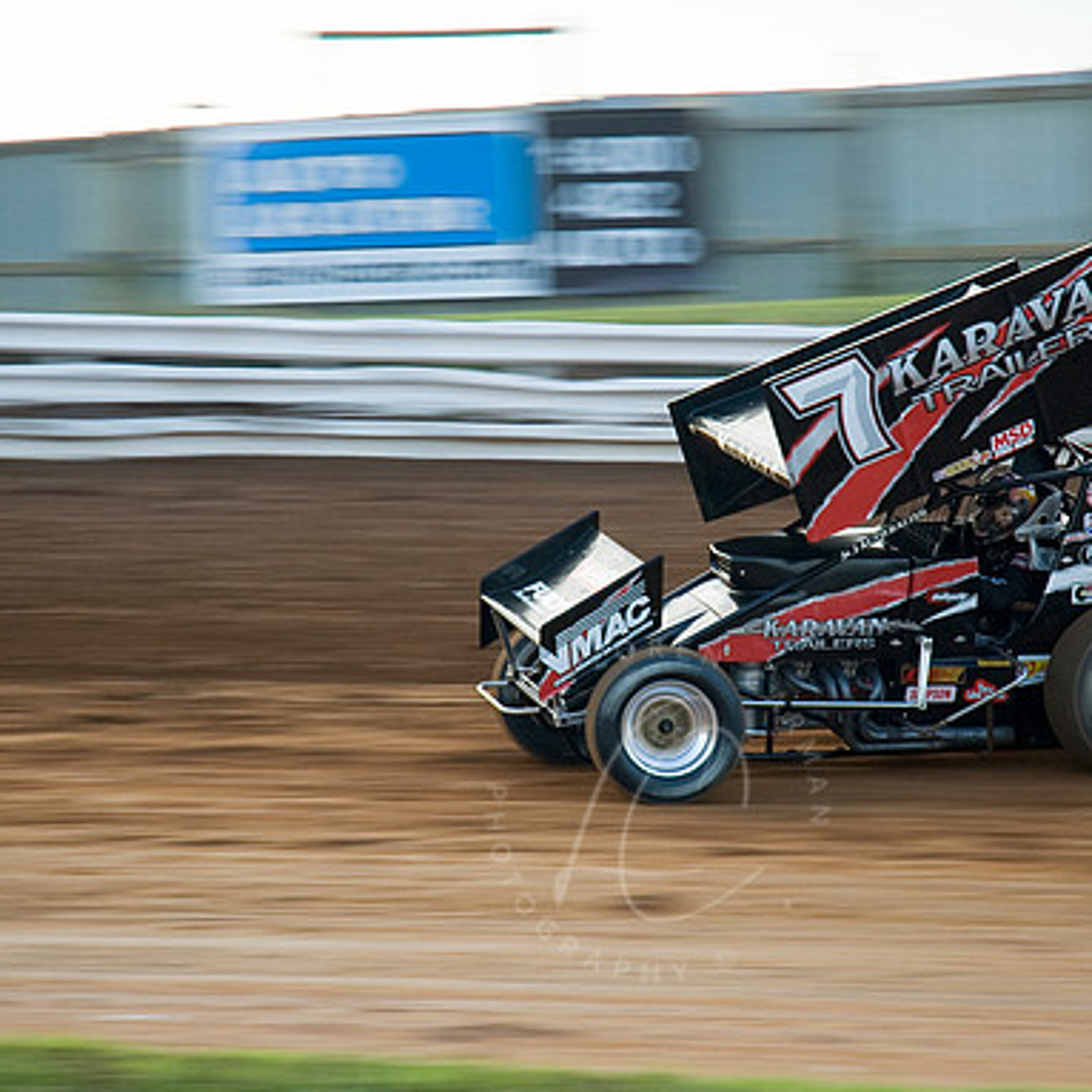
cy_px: 547
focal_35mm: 135
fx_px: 4818
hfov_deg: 12.9
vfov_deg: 12.9
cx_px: 656
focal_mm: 70
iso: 200
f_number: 4.5
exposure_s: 1/160
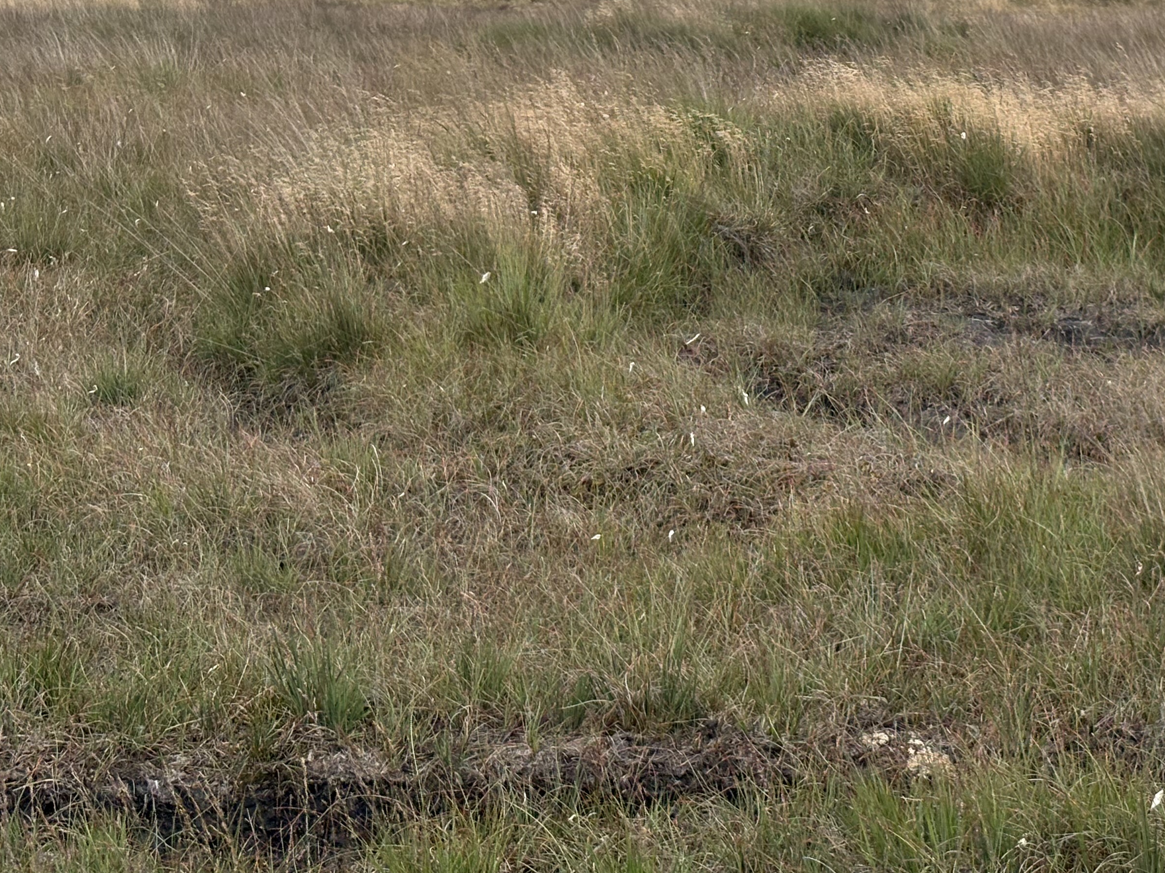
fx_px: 2961
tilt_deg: -7.2
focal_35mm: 88
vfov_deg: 16.7
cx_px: 894
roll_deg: -1.7
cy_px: 234
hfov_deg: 22.0
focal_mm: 5.96
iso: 50
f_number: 1.6
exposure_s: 1/3831
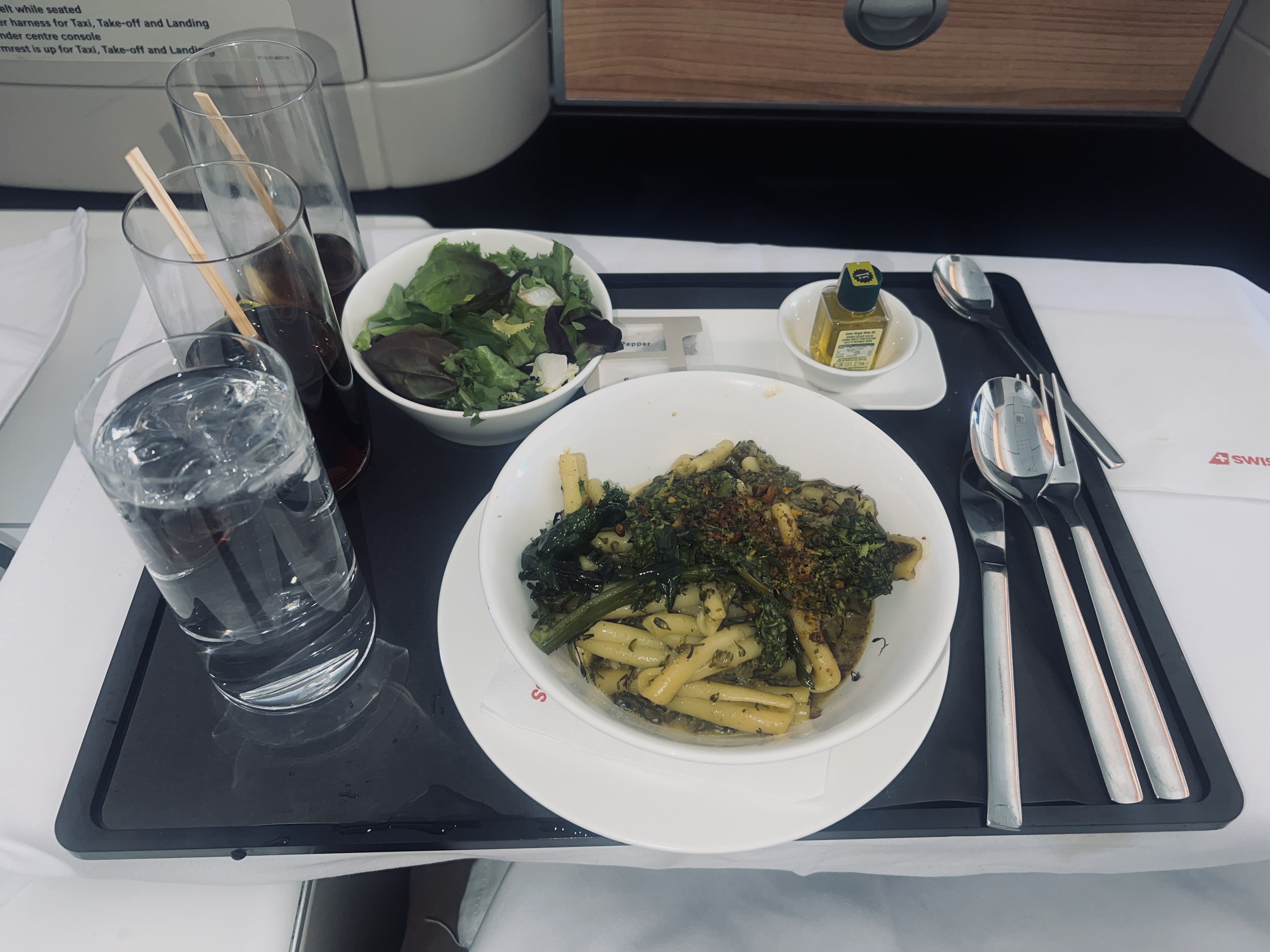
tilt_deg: -47.8
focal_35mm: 26
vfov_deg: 53.1
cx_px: 635
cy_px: 476
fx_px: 954
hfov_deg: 67.3
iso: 40
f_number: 1.5
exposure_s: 1/39
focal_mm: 5.7
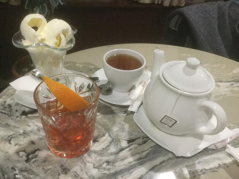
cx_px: 120
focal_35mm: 31
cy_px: 90
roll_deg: -6.8
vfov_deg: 45.4
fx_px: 214
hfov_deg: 58.4
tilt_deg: -39.0
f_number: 2.4
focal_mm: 3.3
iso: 320
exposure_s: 1/17
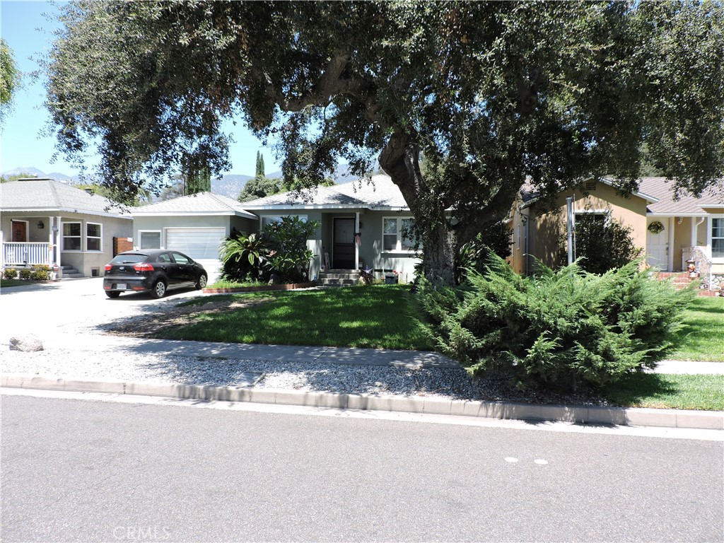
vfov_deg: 56.8
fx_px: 502
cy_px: 272
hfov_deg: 71.6
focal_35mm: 24
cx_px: 362
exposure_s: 1/400
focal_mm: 4.3
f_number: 3
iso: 100
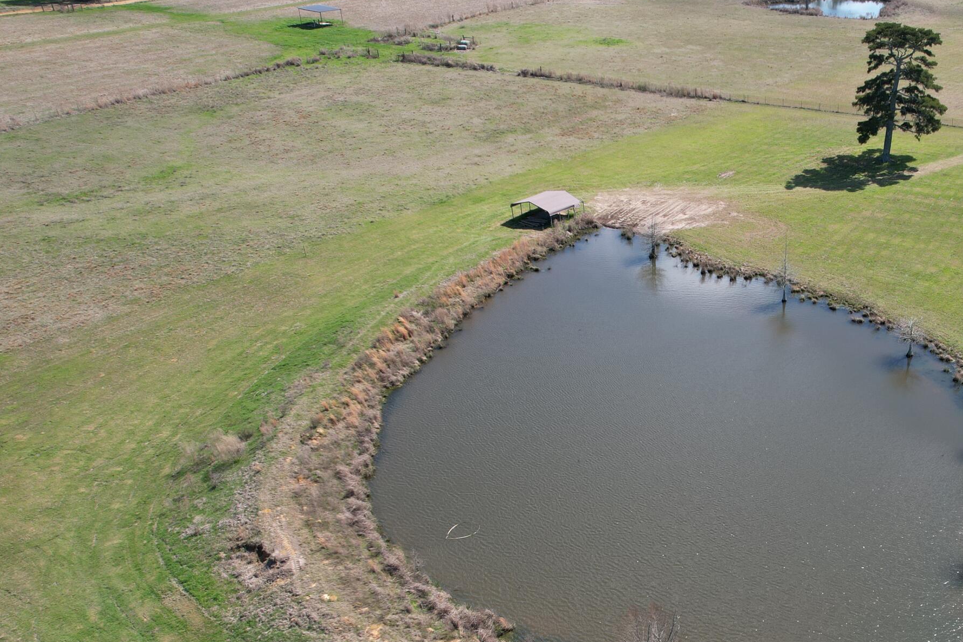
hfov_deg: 49.2
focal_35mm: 37
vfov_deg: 35.1
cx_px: 757
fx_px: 990
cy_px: 482
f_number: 2.8
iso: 100
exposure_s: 1/1250
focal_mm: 8.38
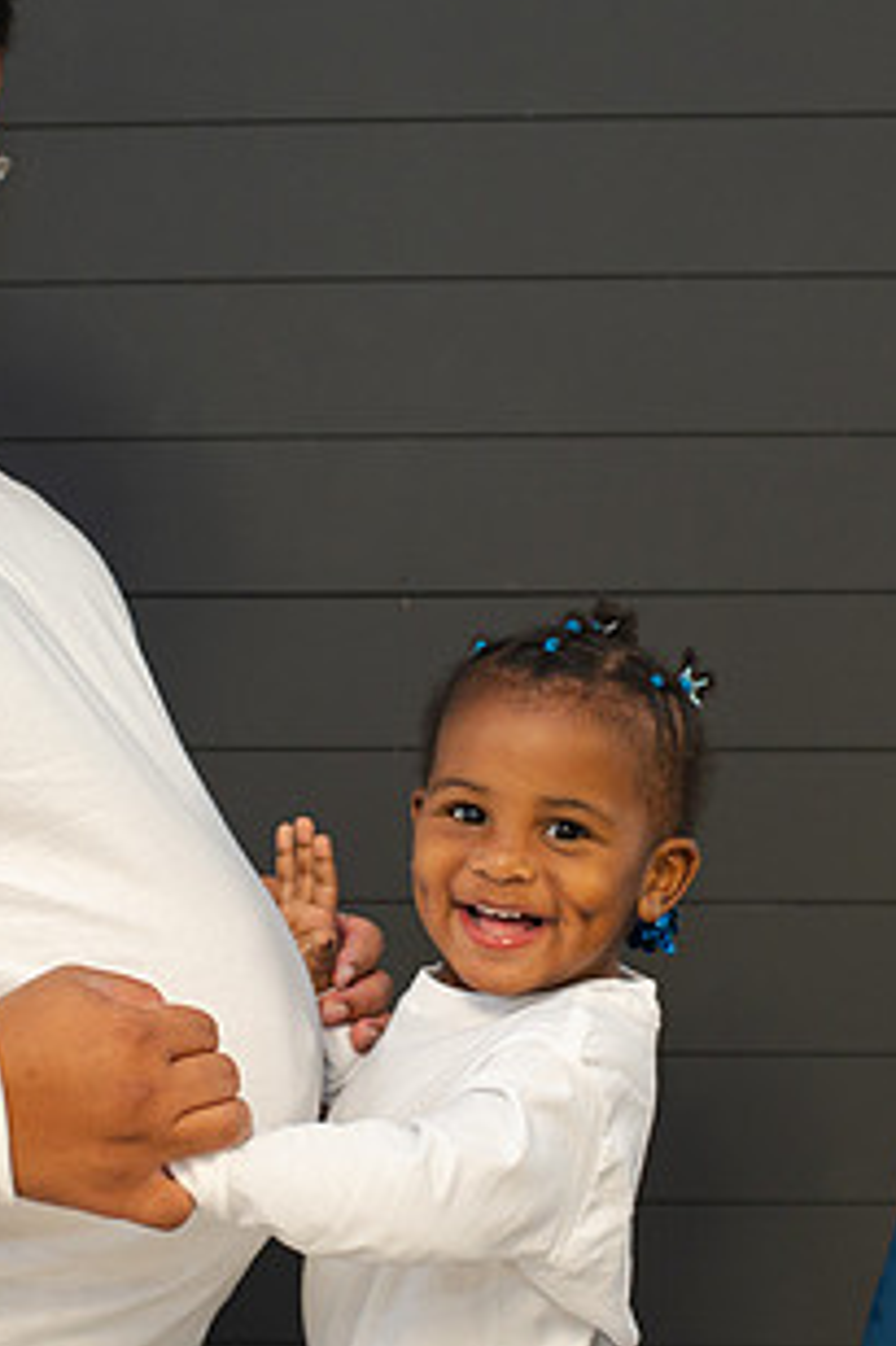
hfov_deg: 17.2
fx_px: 2952
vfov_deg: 25.6
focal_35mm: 79
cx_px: 318
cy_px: 844
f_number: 4
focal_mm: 35
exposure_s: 1/200
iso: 900
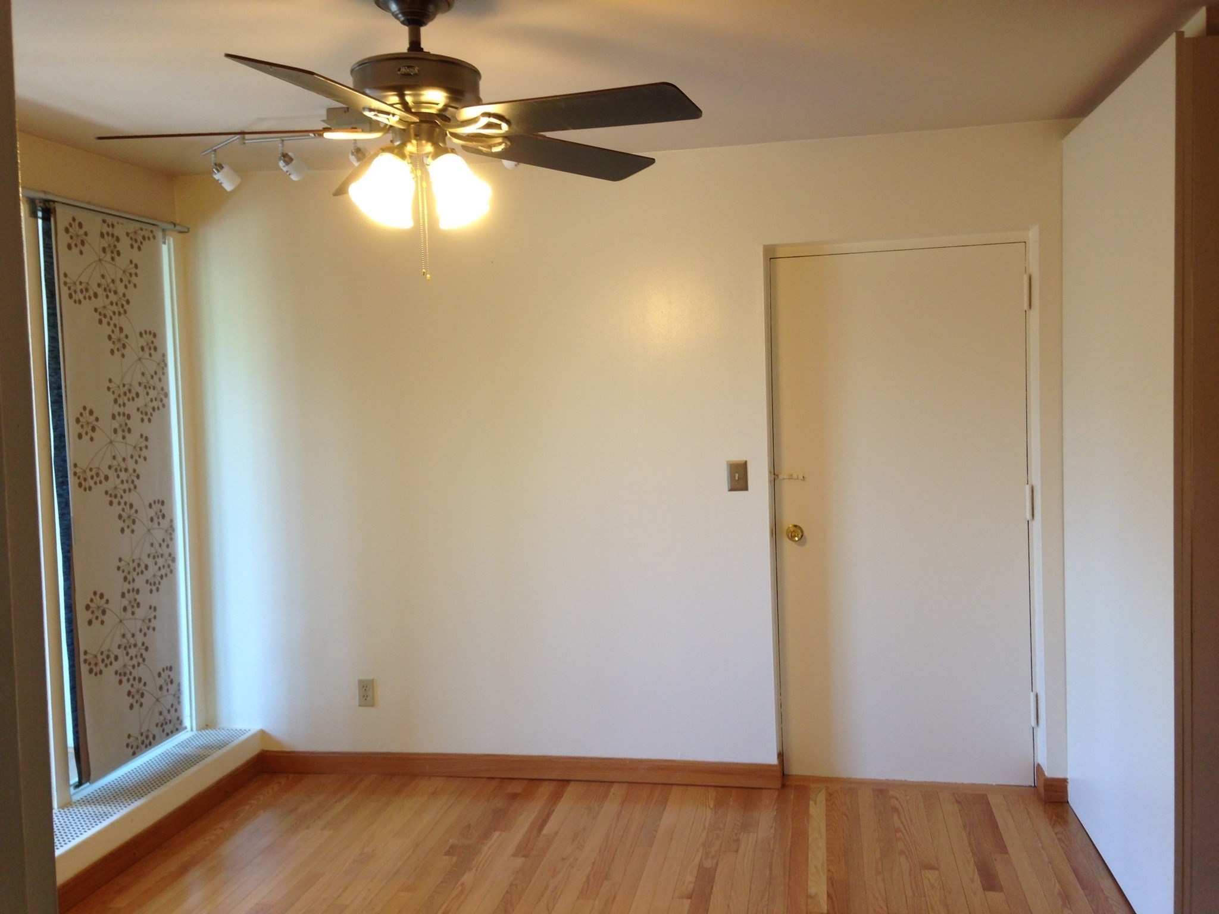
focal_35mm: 33
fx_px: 1162
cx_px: 610
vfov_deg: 42.9
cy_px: 457
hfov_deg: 55.4
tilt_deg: -2.4
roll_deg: +0.0
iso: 50
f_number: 2.4
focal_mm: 4.12
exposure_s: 1/24
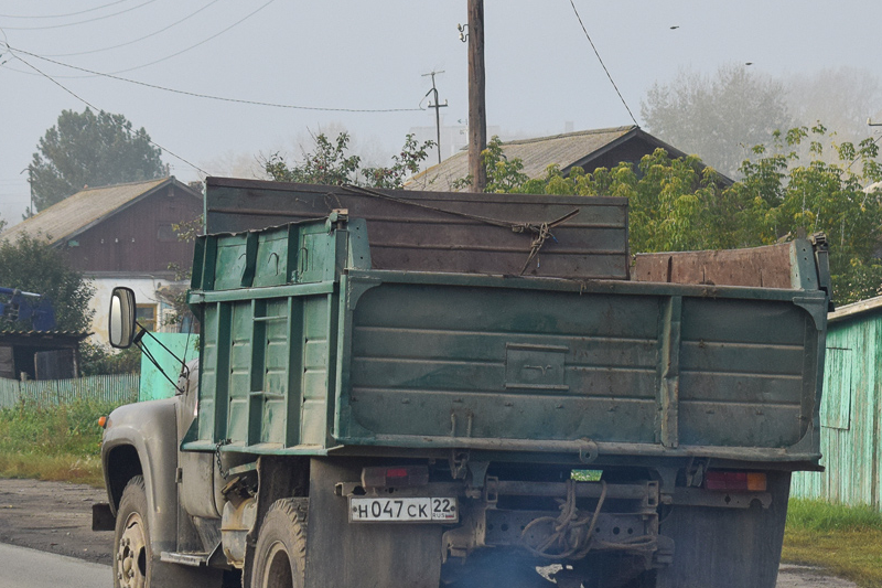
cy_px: 329
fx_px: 3031
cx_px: 428
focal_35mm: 124
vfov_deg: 11.1
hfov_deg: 16.6
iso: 400
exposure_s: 1/1000
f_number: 6.3
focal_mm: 55
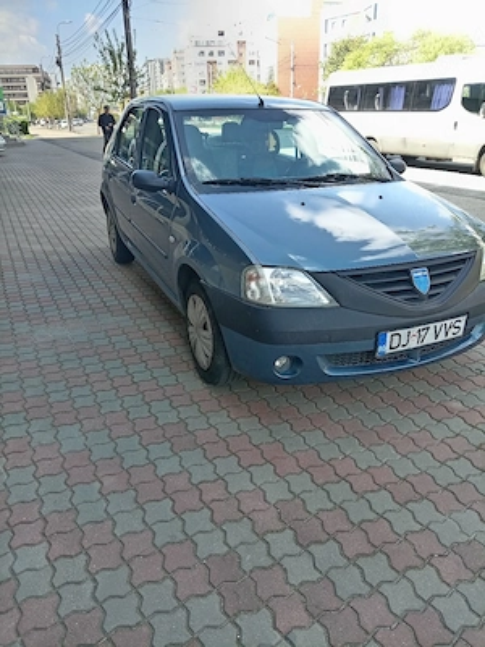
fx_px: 486
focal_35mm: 26
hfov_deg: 53.1
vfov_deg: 67.3
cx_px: 242
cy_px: 324
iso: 102
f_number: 1.8
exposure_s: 1/233
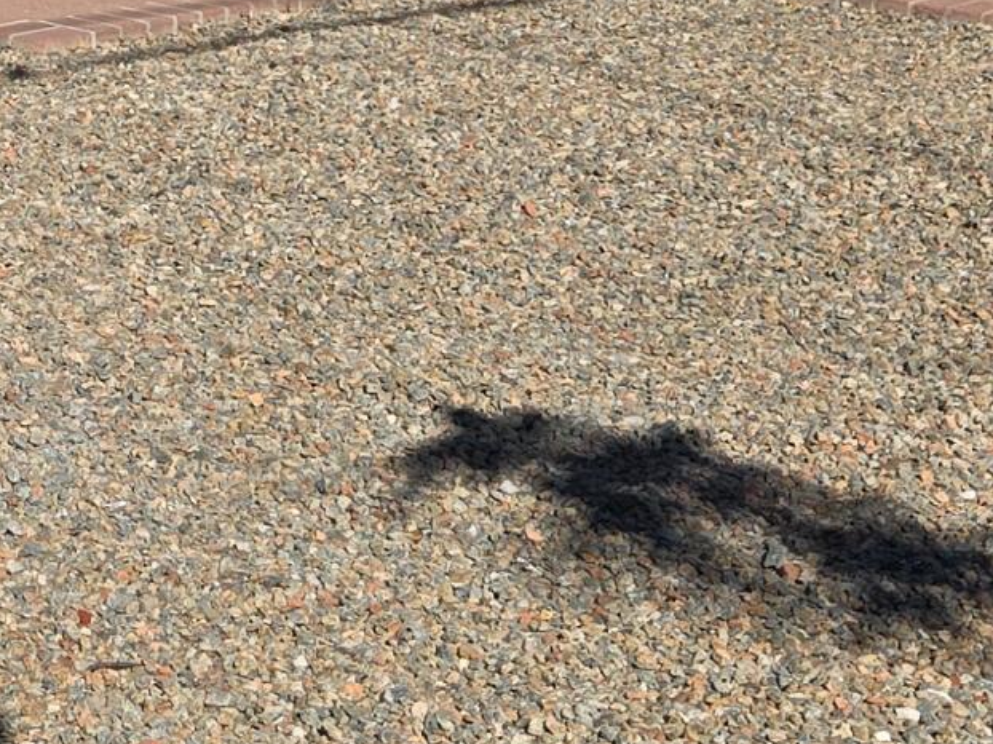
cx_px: -110
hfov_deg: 17.1
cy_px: -457
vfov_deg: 12.5
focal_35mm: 111
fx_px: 3183
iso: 32
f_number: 1.8
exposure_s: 1/2921
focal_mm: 5.4
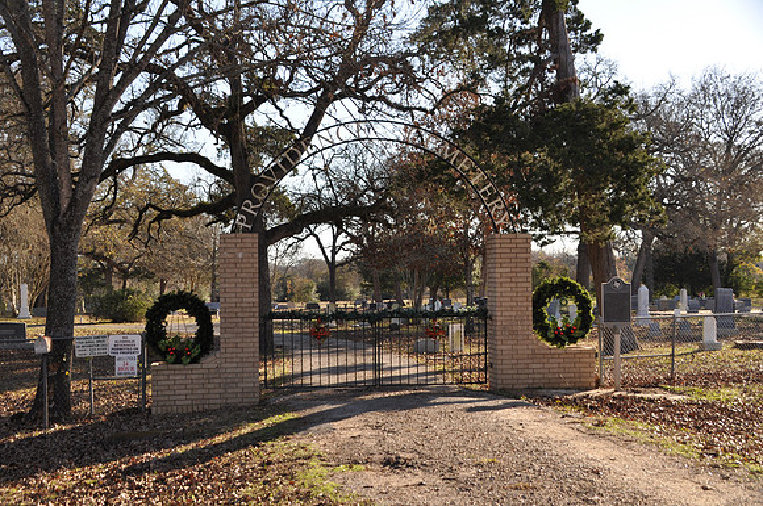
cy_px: 253
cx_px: 382
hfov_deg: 37.9
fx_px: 1111
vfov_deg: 25.7
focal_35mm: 52
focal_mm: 35
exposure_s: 1/200
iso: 200
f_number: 7.1
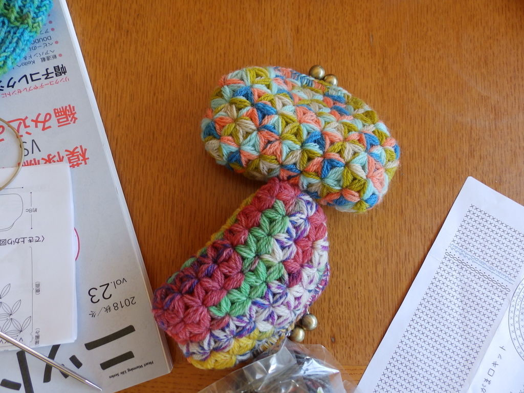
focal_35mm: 22
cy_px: 196
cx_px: 262
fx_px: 333
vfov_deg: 61.1
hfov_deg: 76.4
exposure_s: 1/30
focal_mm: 4
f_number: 3.4
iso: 125
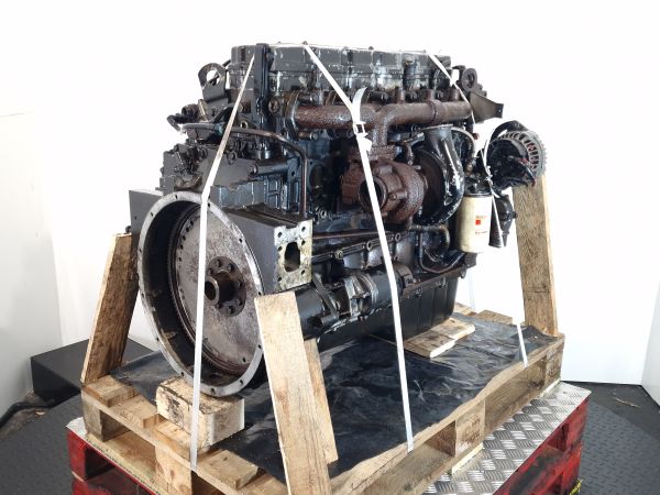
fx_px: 439
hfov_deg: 73.9
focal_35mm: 23
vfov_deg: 58.9
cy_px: 248
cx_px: 330
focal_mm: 6.4
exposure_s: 1/50
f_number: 1.8
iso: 160
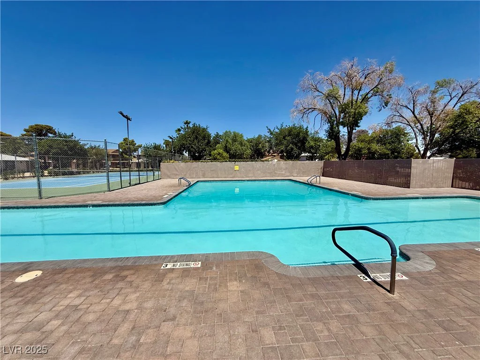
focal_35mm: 14
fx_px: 194
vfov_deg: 85.7
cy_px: 180
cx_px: 240
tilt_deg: -3.8
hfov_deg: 102.1
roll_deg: +1.2
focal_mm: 2.22
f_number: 2.2
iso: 50
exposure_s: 1/5155
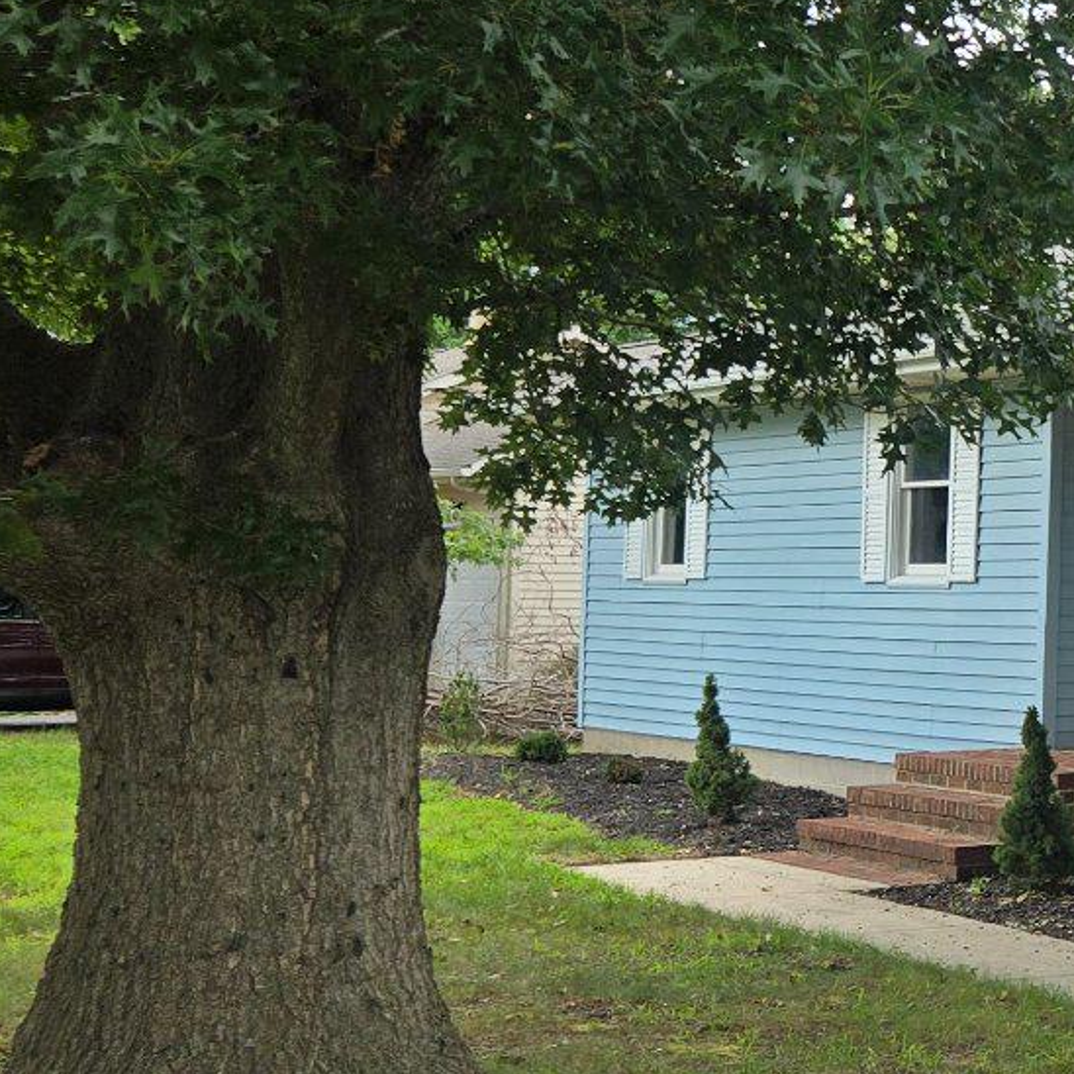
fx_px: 2668
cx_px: 1593
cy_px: 449
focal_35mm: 76
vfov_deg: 22.7
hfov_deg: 19.8
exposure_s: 1/771
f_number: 1.8
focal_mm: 5.4
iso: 25
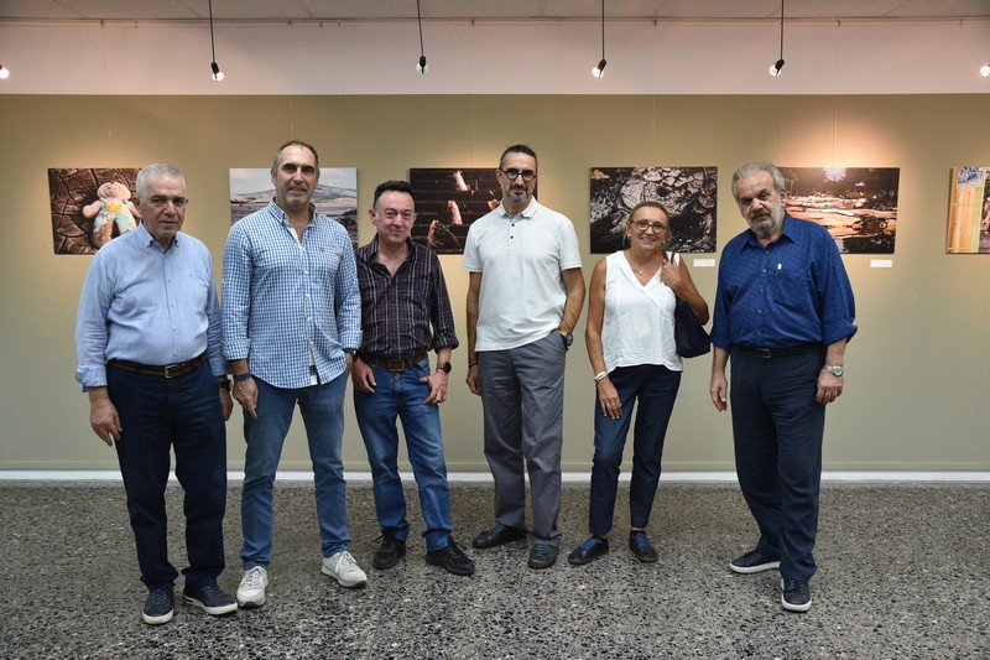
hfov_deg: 54.4
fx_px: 962
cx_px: 495
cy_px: 330
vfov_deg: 37.8
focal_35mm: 35
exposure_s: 1/160
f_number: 4.5
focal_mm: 35
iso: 2000
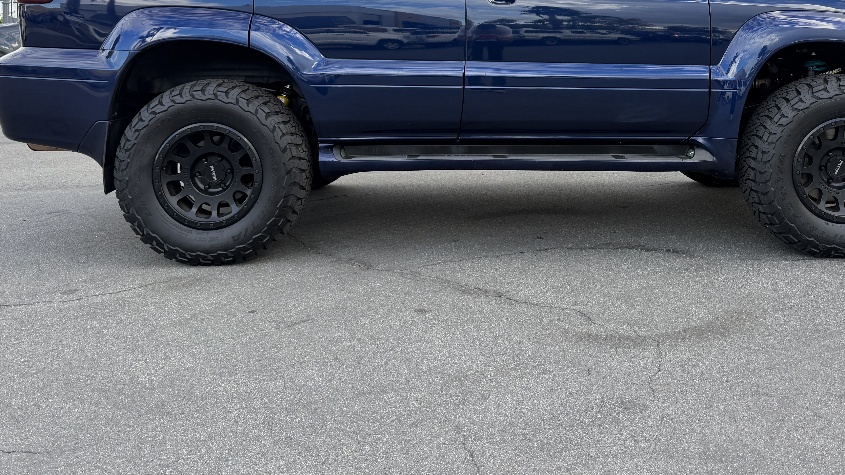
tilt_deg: -2.1
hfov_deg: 56.4
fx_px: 784
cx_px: 491
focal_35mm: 35
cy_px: 64
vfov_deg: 32.3
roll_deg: -0.3
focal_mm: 6.76
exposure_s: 1/443
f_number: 1.78
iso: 100
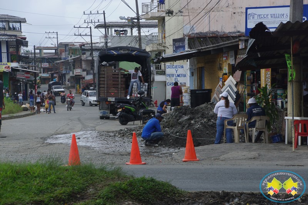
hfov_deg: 18.2
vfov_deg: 12.2
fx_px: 962
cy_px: 102
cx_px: 154
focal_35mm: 112
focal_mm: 75
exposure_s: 1/500
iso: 200
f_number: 5.6
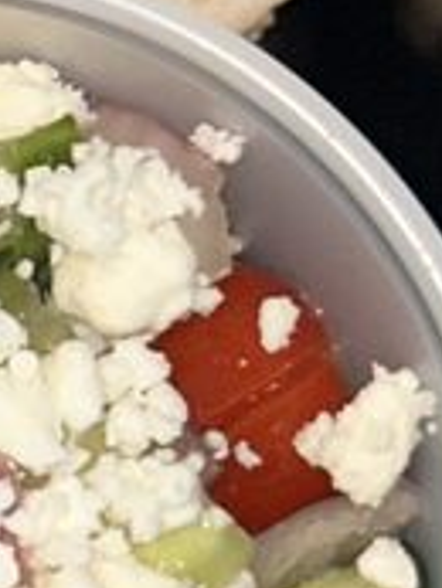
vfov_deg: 5.9
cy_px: 228
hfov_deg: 4.4
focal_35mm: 333
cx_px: -595
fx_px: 5662
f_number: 1.78
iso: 64
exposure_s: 1/54
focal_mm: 6.86
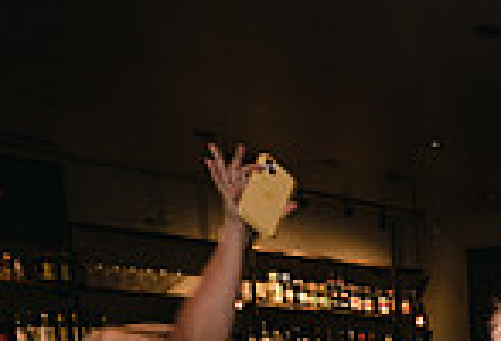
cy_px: 536
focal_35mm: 61
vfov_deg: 19.2
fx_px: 854
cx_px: 966
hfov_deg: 19.9
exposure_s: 1/60
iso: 1000
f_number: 4.5
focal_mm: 14
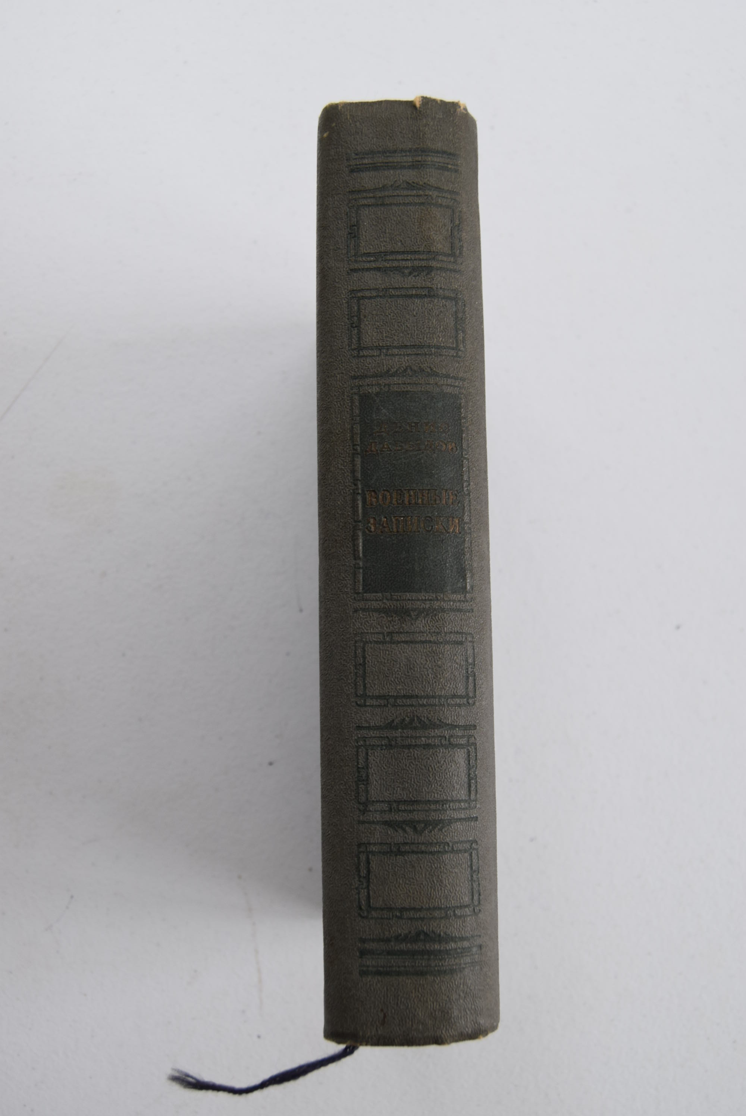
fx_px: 1070
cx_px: 373
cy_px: 558
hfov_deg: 38.4
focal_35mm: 34
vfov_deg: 55.1
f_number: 7.1
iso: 400
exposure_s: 1/125
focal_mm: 23
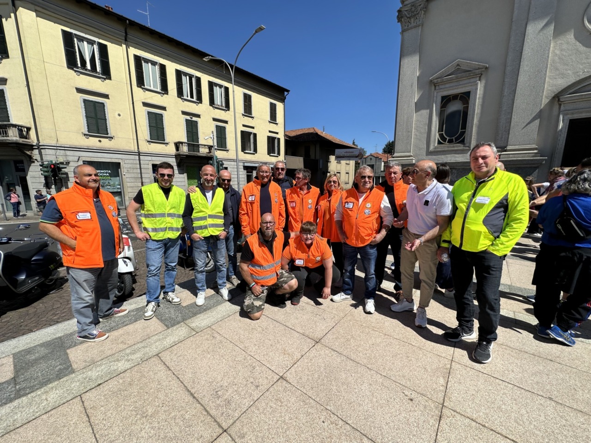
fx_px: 239
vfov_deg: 85.7
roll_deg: -0.1
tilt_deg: -10.5
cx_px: 296
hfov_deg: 102.1
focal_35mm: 14
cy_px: 222
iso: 50
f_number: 2.2
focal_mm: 2.22
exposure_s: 1/2681
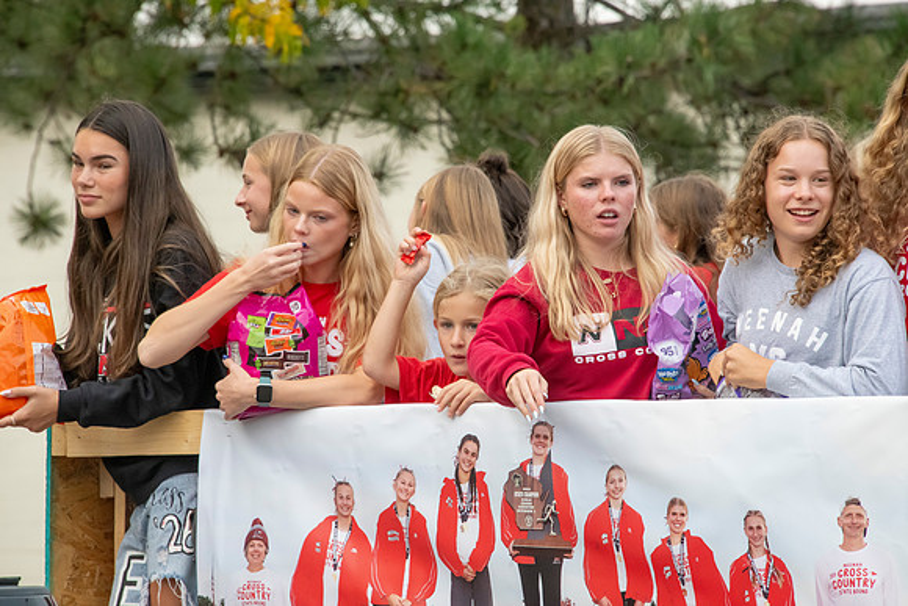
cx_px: 454
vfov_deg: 4.6
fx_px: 7568
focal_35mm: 300
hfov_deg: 6.9
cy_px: 303
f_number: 11
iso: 3200
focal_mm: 300
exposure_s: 1/500
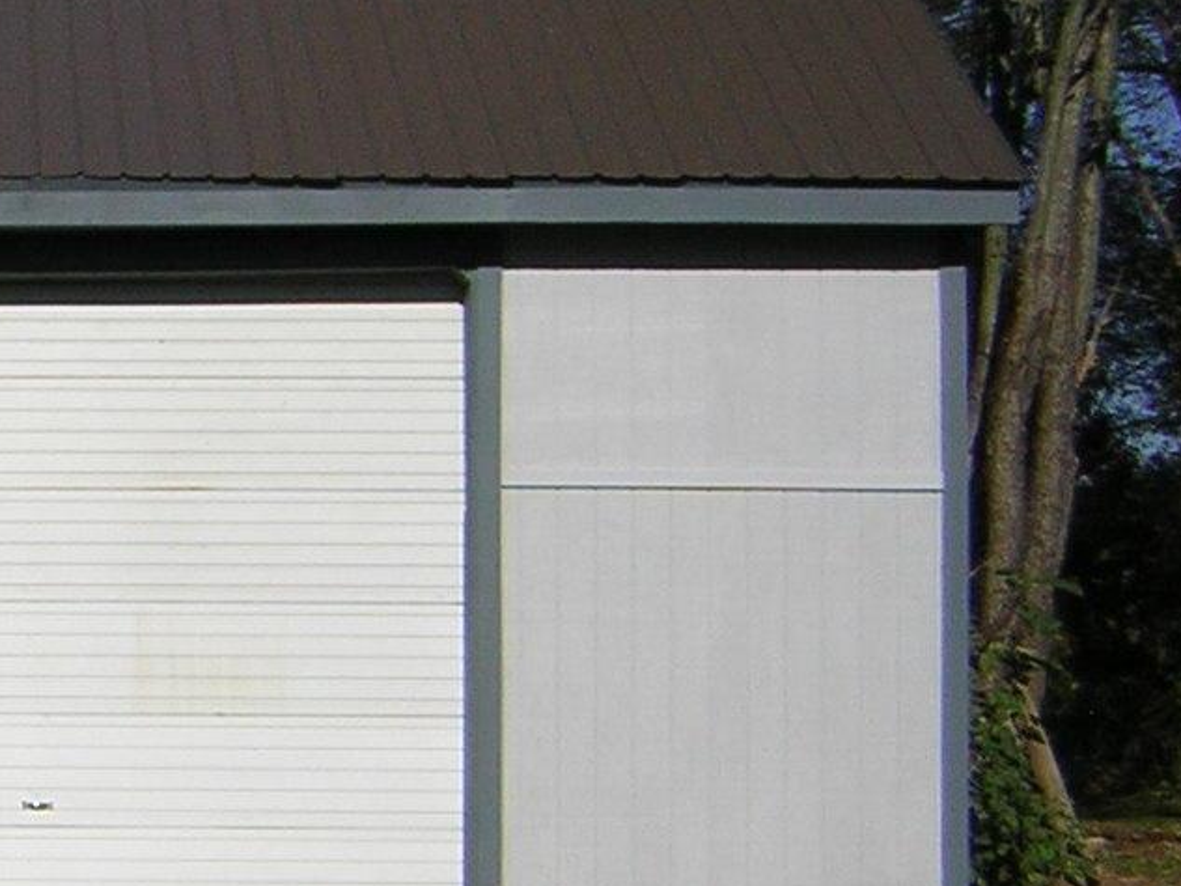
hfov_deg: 20.0
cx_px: -299
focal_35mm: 91
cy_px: 597
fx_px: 3105
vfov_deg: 16.2
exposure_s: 1/747
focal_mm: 4.7
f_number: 5.2
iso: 50
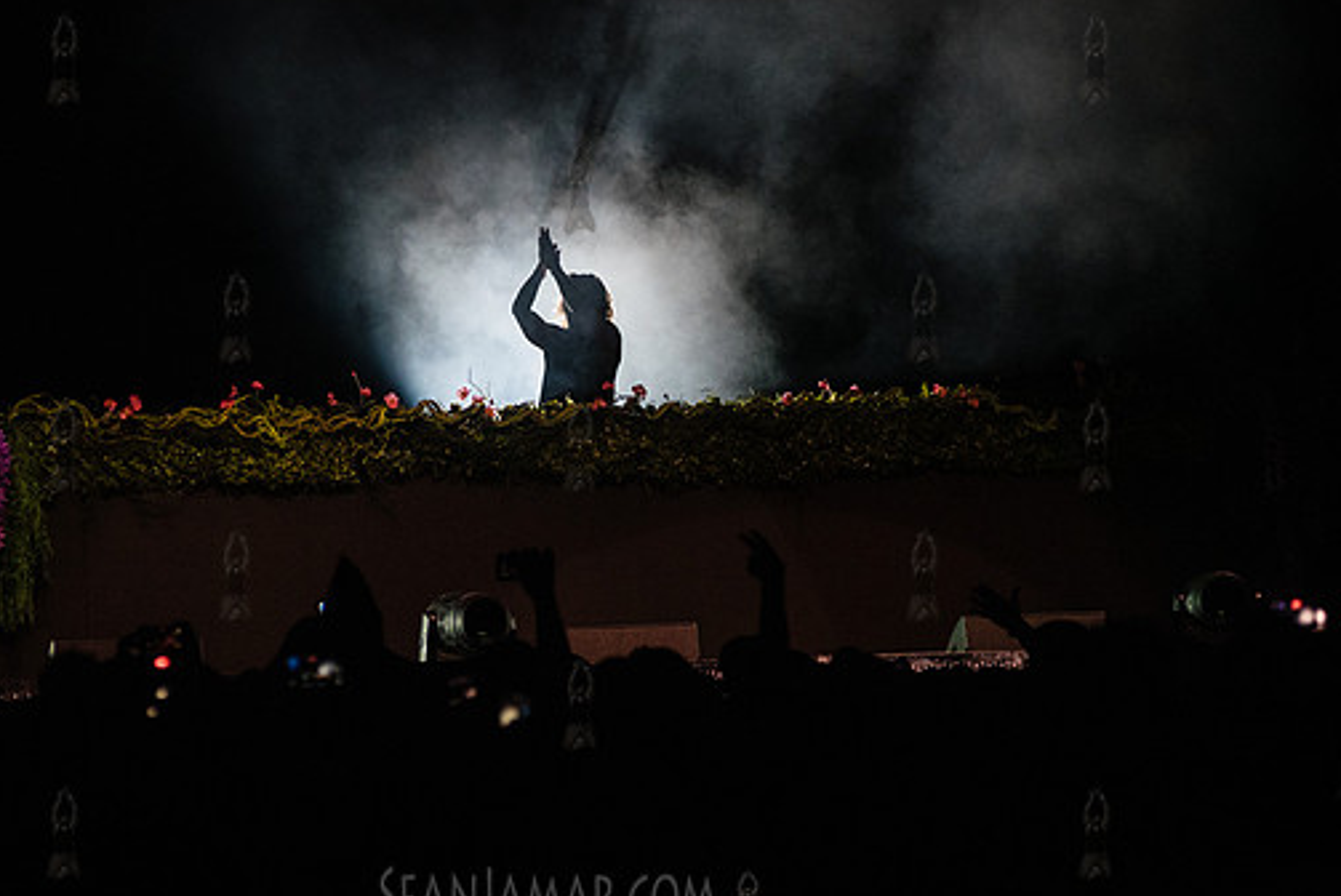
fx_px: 7305
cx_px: 579
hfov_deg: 10.5
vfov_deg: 7.0
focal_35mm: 196
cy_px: 444
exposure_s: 1/400
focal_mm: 170
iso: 6400
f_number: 3.5
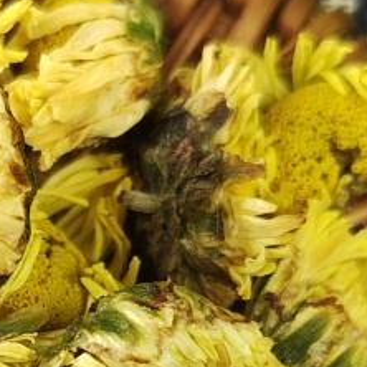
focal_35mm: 136
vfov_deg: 12.5
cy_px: 436
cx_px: -53
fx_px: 1631
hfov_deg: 12.6
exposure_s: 1/100
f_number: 1.8
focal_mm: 6.14
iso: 500
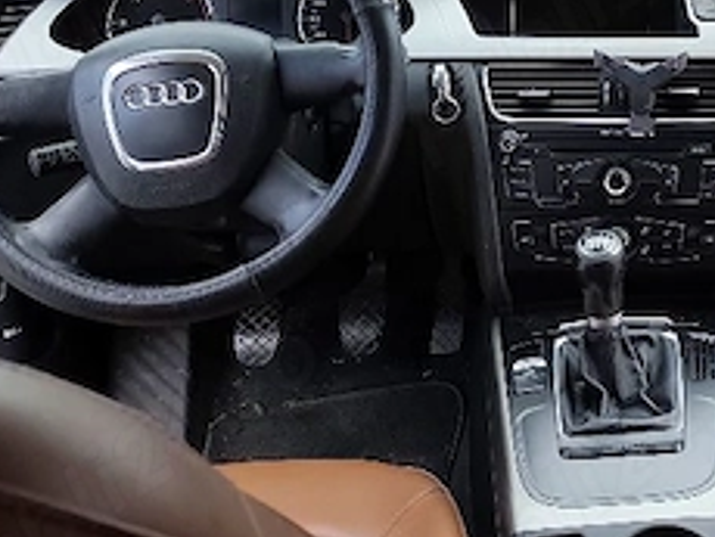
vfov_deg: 23.5
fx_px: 1241
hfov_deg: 29.8
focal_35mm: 60
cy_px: 12
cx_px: 724
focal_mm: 6.19
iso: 50
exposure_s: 1/233
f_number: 1.65
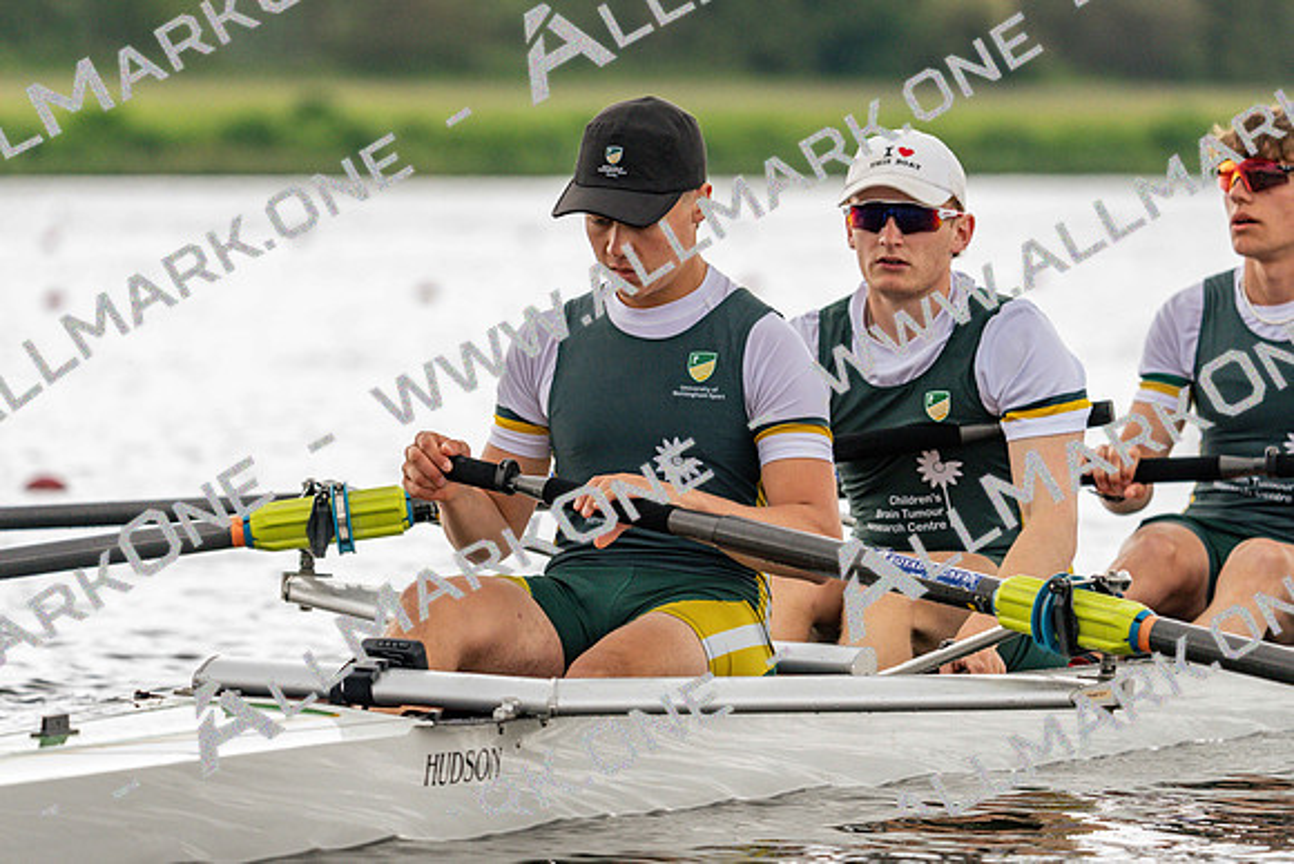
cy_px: 432
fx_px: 12259
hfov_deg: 6.0
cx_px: 647
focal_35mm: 341
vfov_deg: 4.0
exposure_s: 1/1250
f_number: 6.3
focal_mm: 341
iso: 640
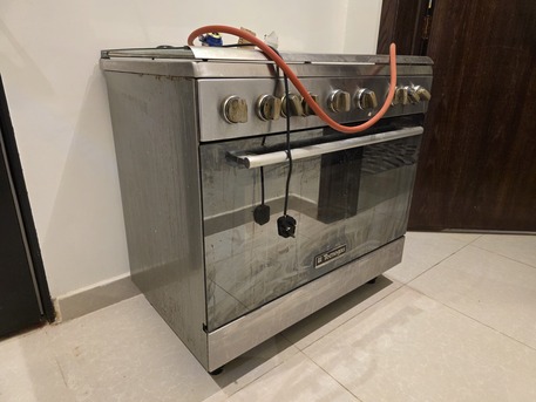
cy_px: 201
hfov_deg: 73.9
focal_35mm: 23
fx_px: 356
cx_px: 268
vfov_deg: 58.9
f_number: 1.7
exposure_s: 1/100
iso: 500
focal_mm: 6.3
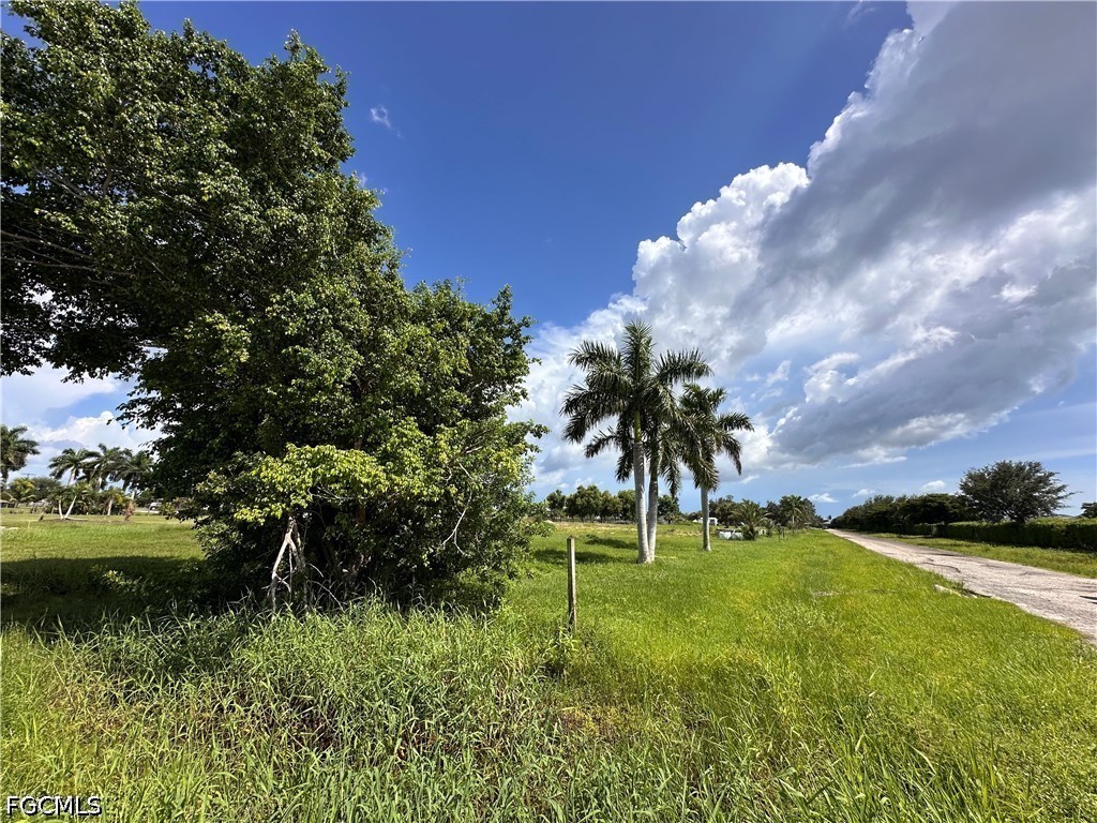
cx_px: 548
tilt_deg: +15.0
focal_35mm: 14
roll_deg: -3.1
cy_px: 412
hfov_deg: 102.1
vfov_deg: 85.7
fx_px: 444
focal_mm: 2.22
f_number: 2.2
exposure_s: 1/2212
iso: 50
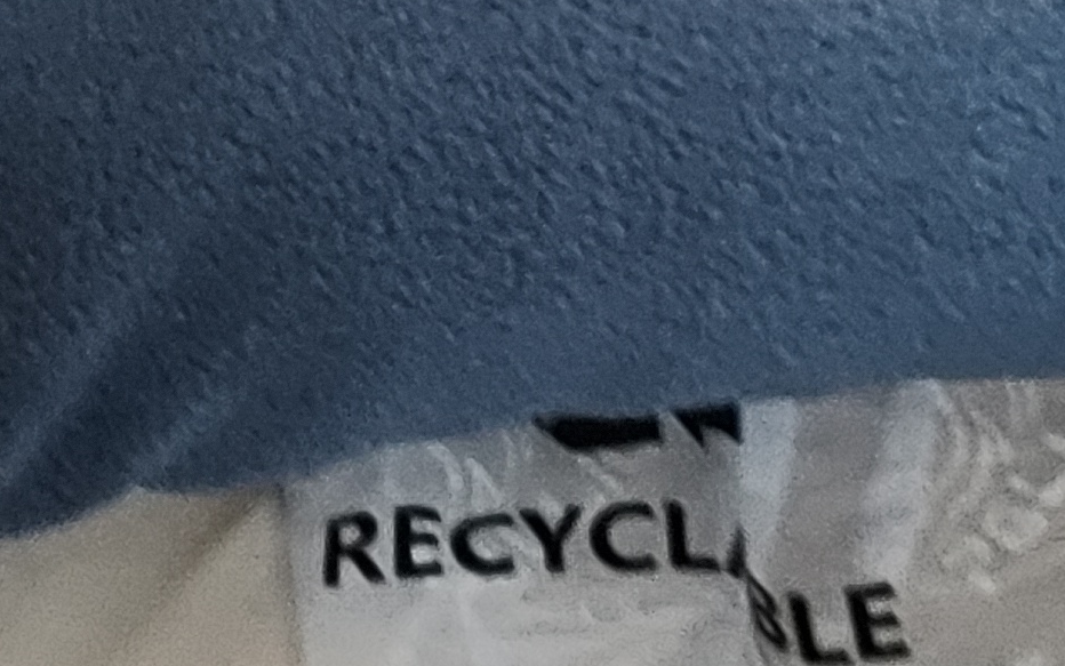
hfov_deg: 11.6
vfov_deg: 6.9
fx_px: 5139
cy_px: -1099
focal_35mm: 177
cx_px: -185
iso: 850
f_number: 1.8
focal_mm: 4.26
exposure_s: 1/33.3
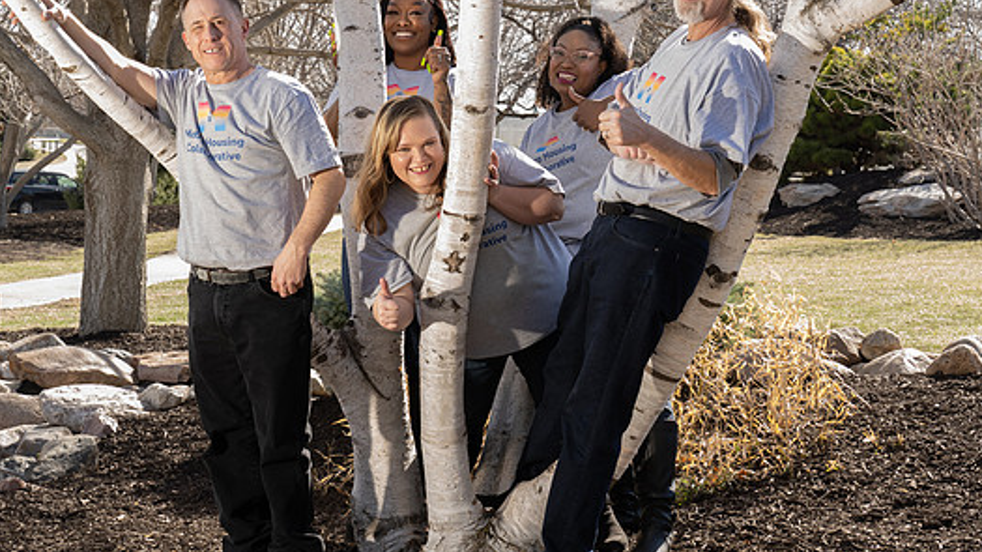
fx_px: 2109
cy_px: 224
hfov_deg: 26.2
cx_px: 462
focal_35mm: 81
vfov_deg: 14.9
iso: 400
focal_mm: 70
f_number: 11
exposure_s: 1/80
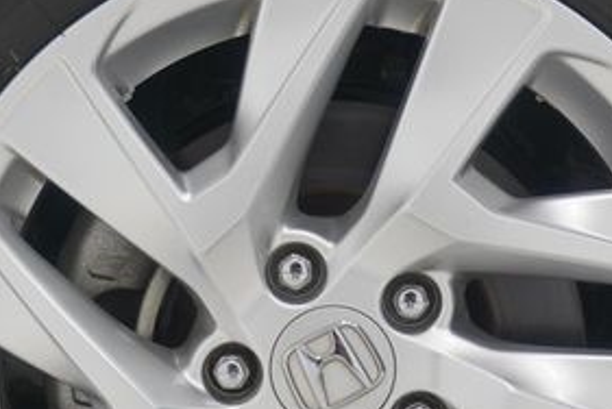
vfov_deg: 11.8
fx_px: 1974
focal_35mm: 116
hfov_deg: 17.6
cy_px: 347
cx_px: 344
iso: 160
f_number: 5
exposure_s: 1/60
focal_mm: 34
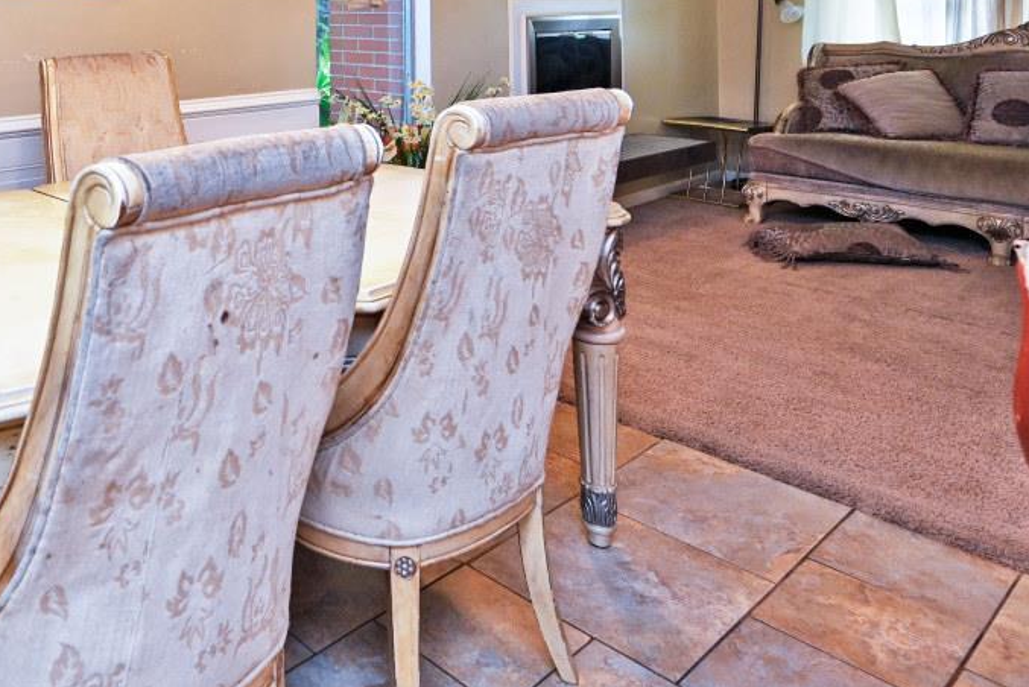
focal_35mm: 31
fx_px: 886
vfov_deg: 37.6
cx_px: 201
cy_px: -8
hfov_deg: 55.8
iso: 400
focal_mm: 14
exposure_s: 1/60
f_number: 4
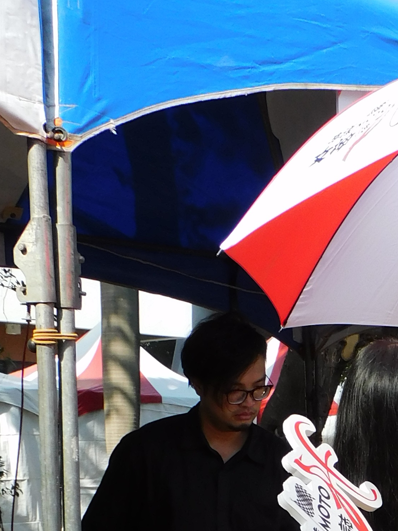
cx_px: 500
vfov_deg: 19.6
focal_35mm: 93
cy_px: 668
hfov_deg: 15.2
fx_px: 1425
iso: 125
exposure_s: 1/640
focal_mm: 5.4
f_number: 3.5
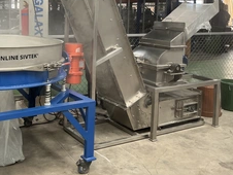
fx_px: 310
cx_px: 73
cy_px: 48
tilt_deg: -6.7
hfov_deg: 40.6
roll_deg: -0.4
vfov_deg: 31.1
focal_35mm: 46
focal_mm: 5.1
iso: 125
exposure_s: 1/100
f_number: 1.6
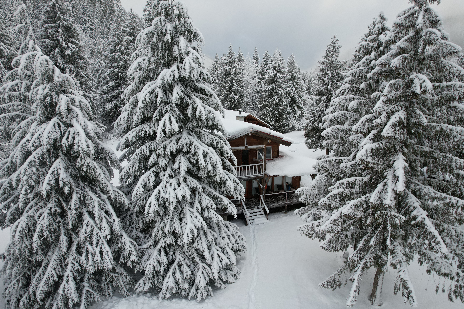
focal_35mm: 22
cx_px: 232
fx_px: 284
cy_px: 154
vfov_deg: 57.2
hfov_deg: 78.6
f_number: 2.8
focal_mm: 8.38
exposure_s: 1/160
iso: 110
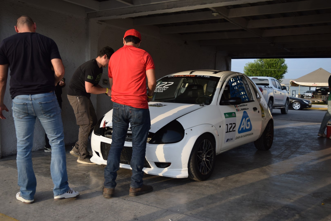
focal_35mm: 36
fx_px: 331
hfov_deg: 53.1
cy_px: 110
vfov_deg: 36.9
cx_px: 166
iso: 400
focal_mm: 24
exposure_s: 1/1250
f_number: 5
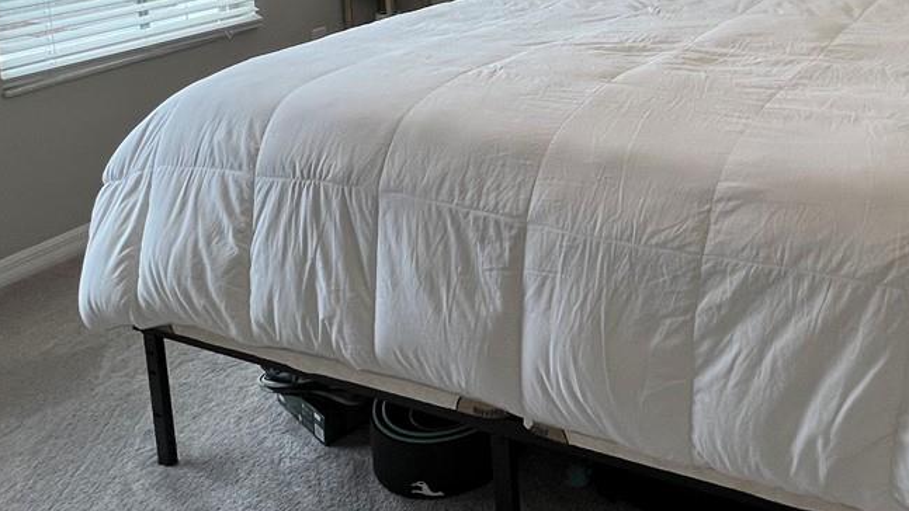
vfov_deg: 29.6
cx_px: 707
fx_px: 844
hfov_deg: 53.4
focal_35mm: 35
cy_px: -81
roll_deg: +2.4
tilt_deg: -6.7
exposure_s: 1/120
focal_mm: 1.57
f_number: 1.8
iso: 64
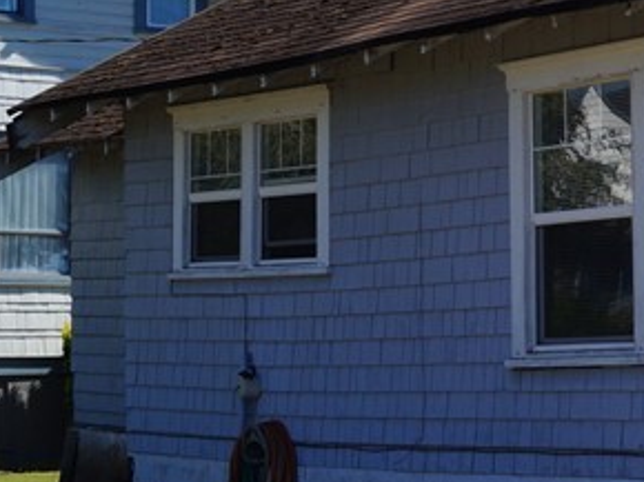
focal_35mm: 119
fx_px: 2212
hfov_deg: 14.4
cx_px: 1196
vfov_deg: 12.4
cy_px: 288
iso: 100
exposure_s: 1/160
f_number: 10
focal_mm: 22
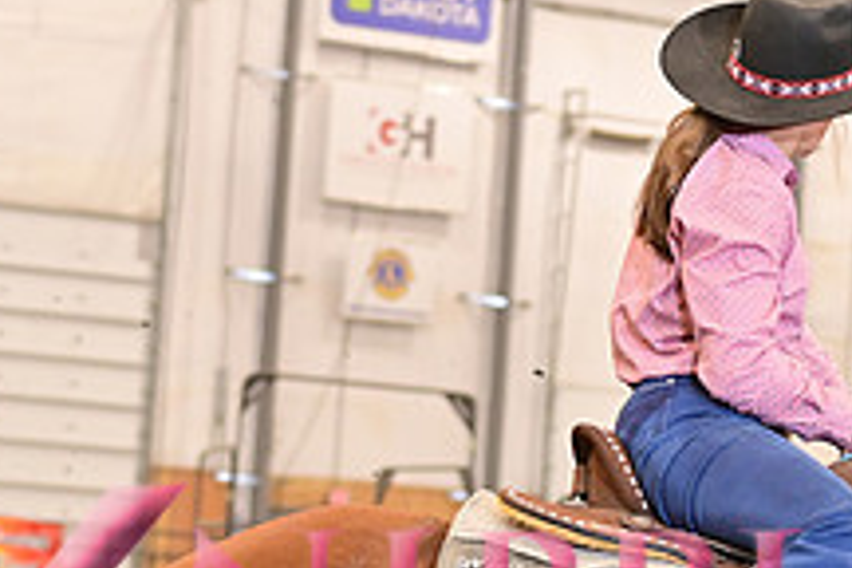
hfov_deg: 10.9
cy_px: 708
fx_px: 4449
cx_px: 580
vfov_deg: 7.2
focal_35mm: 188
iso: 2000
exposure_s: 1/250
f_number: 3.5
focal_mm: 70
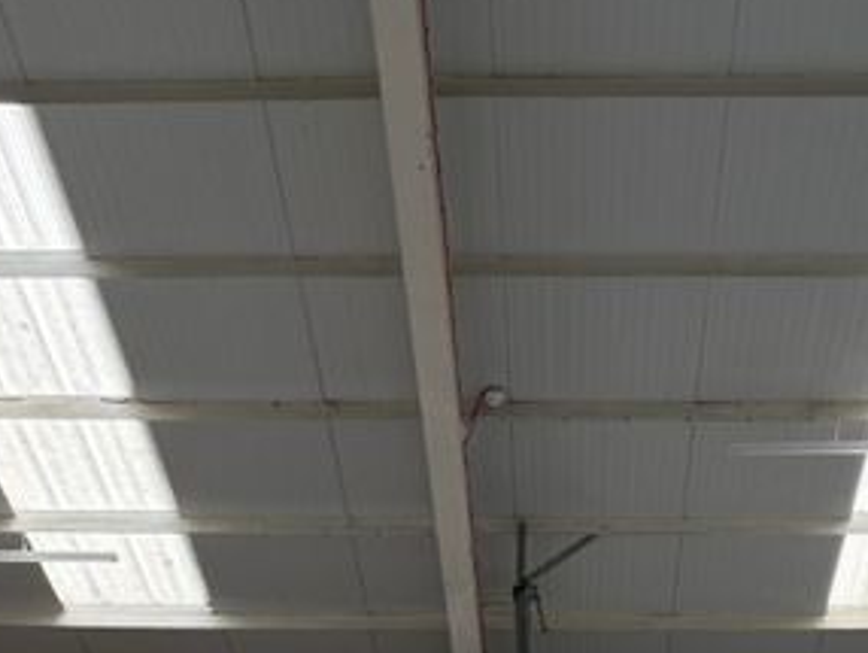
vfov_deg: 14.4
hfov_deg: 21.1
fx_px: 2334
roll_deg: -0.7
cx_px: 473
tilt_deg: -0.5
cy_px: 1098
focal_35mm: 93
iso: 100
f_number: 1.78
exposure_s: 1/412
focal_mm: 6.76
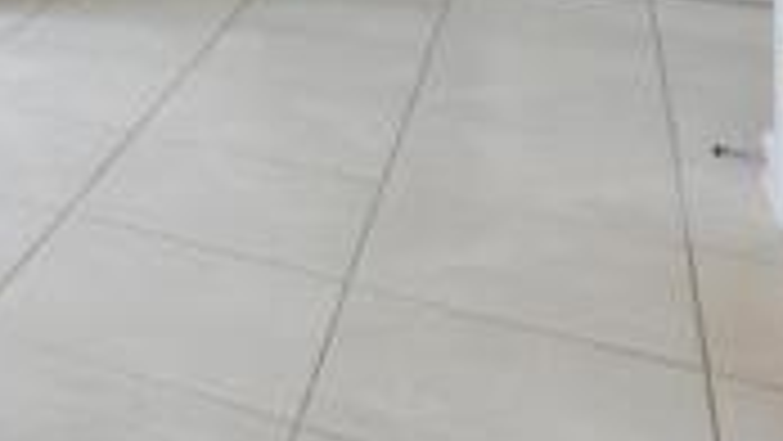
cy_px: -378
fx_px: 1349
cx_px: -378
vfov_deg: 15.6
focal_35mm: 65
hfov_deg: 25.1
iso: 200
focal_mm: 11
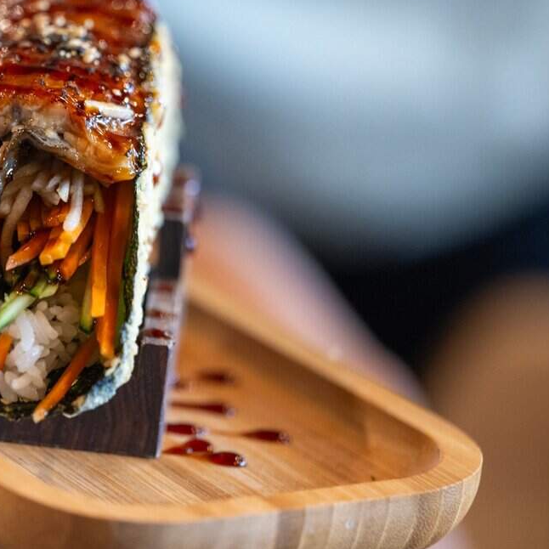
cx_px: 65
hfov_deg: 5.8
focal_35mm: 300
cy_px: 218
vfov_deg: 5.8
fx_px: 5383
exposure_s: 1/50
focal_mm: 190
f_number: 2.8
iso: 1250
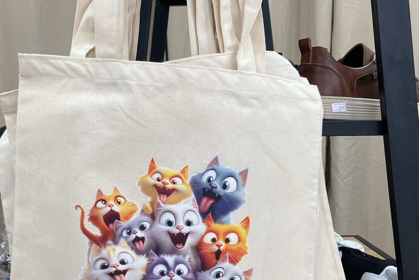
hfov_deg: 40.2
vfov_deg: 27.1
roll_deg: +1.9
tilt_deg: -7.4
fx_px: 570
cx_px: 174
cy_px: 214
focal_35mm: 49
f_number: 1.8
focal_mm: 4.25
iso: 64
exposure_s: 1/121
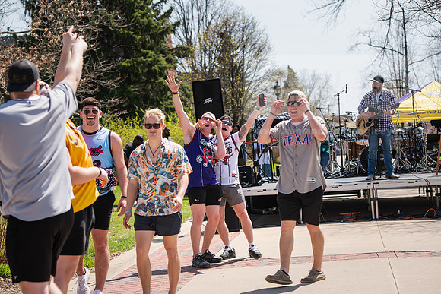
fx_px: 1164
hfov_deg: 21.5
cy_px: 147
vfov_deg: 14.4
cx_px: 220
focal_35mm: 95
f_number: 4.5
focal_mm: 95
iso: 125
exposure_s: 1/640
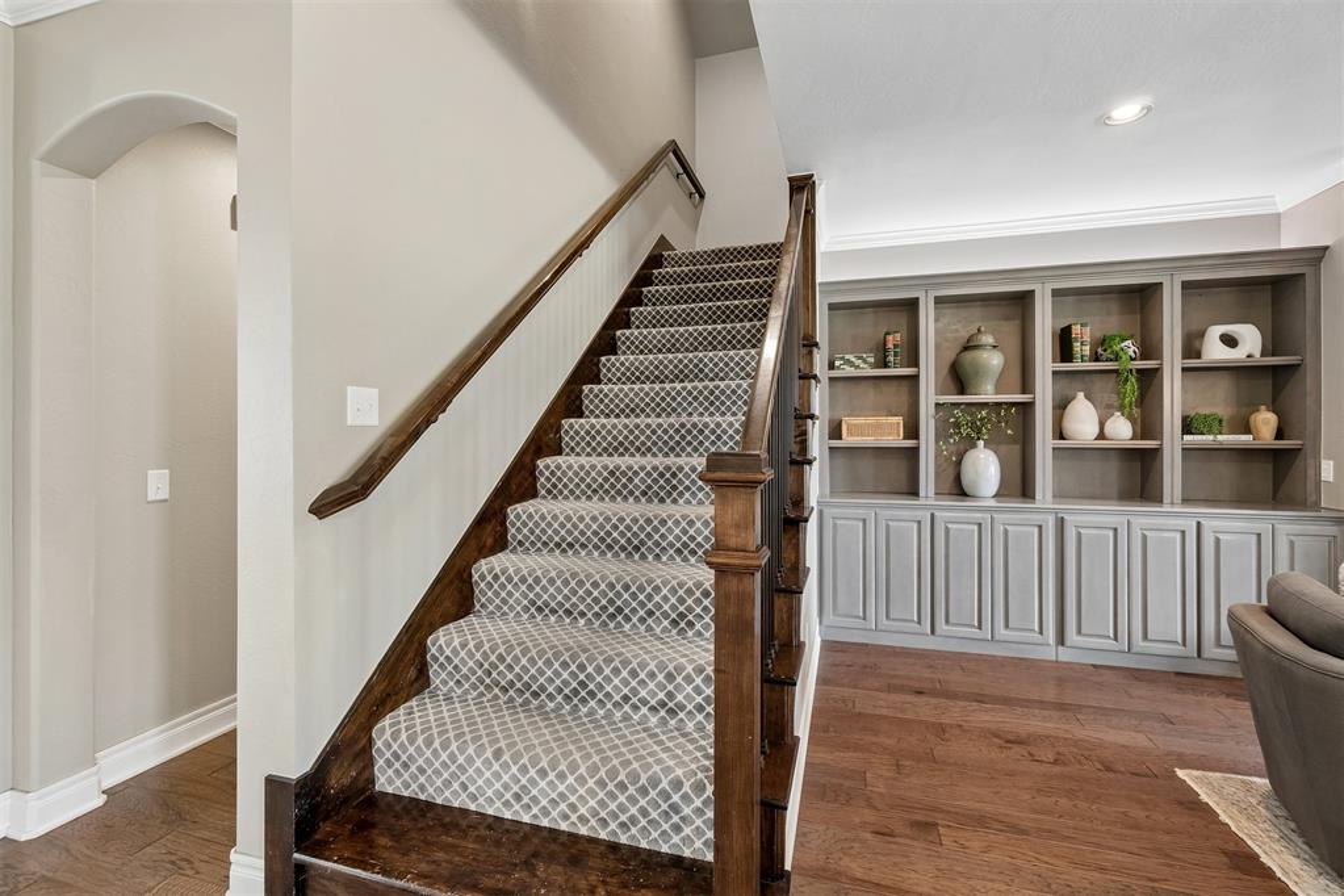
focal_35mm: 15
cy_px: 448
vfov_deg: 77.3
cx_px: 672
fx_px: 560
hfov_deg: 100.4
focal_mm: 10
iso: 200
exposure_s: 1/10
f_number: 6.3
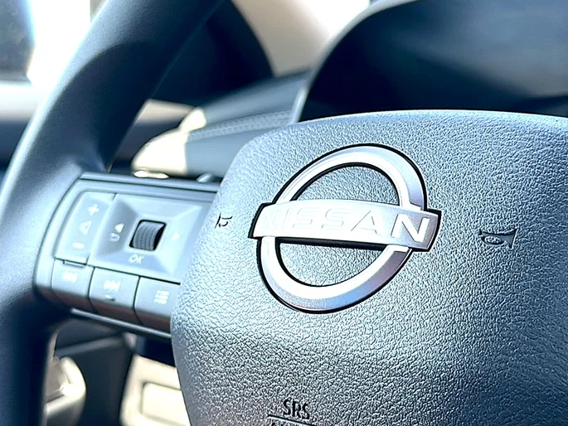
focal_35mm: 47
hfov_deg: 40.4
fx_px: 771
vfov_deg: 30.9
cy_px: 213
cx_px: 284
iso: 64
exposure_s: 1/214
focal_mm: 6.86
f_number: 1.78
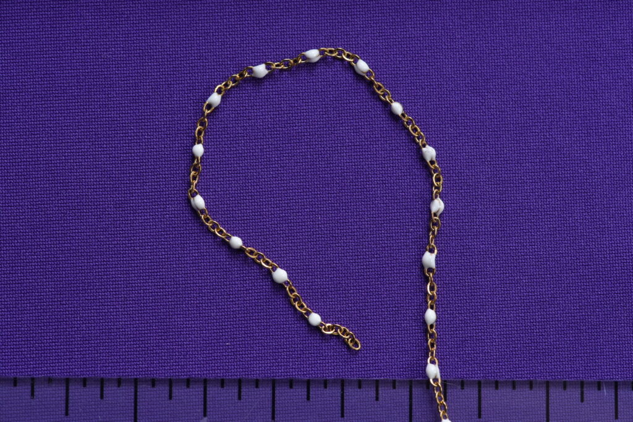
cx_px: 316
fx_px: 1758
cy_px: 211
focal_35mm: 100
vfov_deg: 13.7
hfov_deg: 20.4
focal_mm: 100
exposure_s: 1/100
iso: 1250
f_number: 9
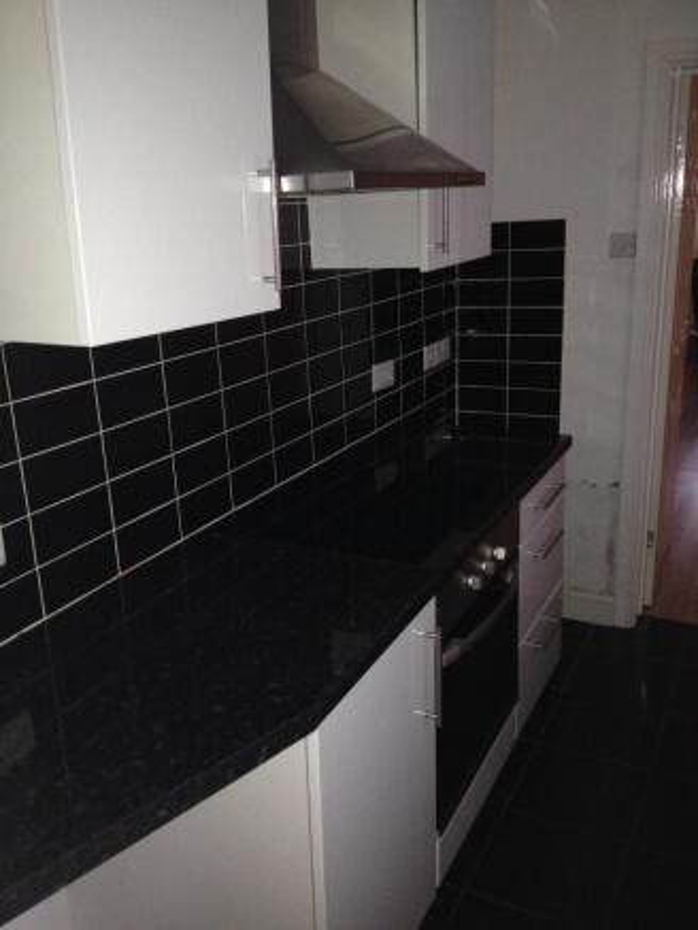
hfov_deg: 40.7
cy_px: 465
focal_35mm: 35
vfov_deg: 52.6
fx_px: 941
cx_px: 349
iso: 250
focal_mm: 4.28
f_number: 2.4
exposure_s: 1/16
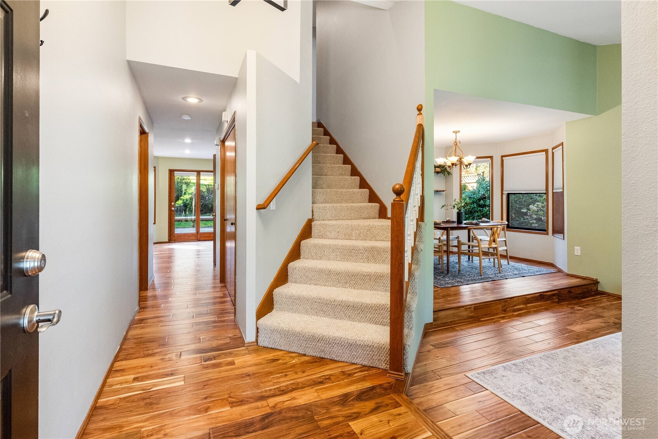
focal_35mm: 17
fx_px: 311
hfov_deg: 93.3
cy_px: 220
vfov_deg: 70.4
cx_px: 329
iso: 5000
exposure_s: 1/60
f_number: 8
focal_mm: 17
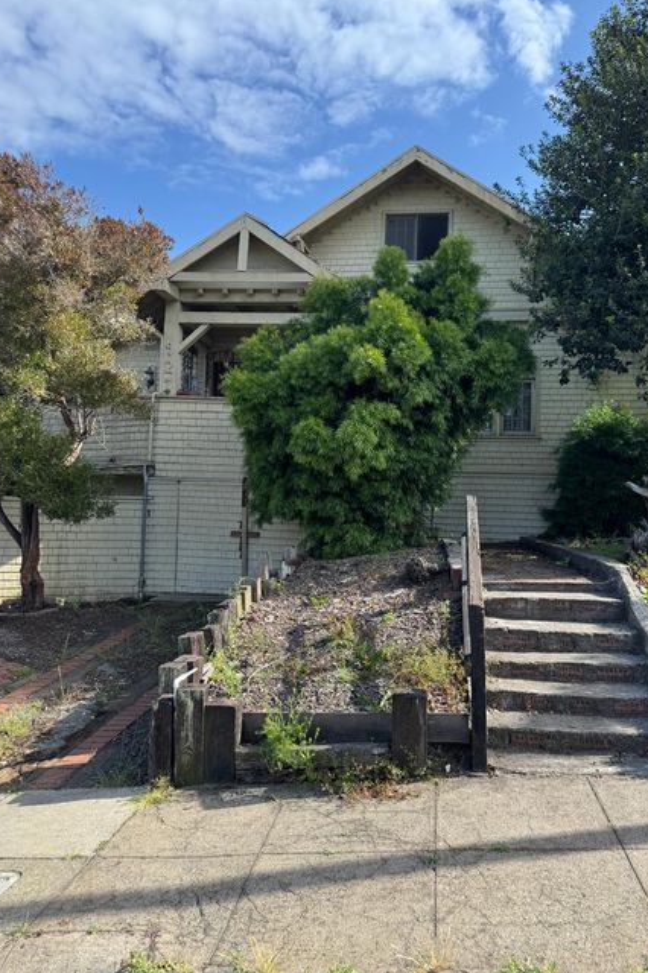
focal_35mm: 26
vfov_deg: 69.4
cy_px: 471
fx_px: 703
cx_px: 356
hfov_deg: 49.4
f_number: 1.78
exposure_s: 1/1980
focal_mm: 6.76
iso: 80
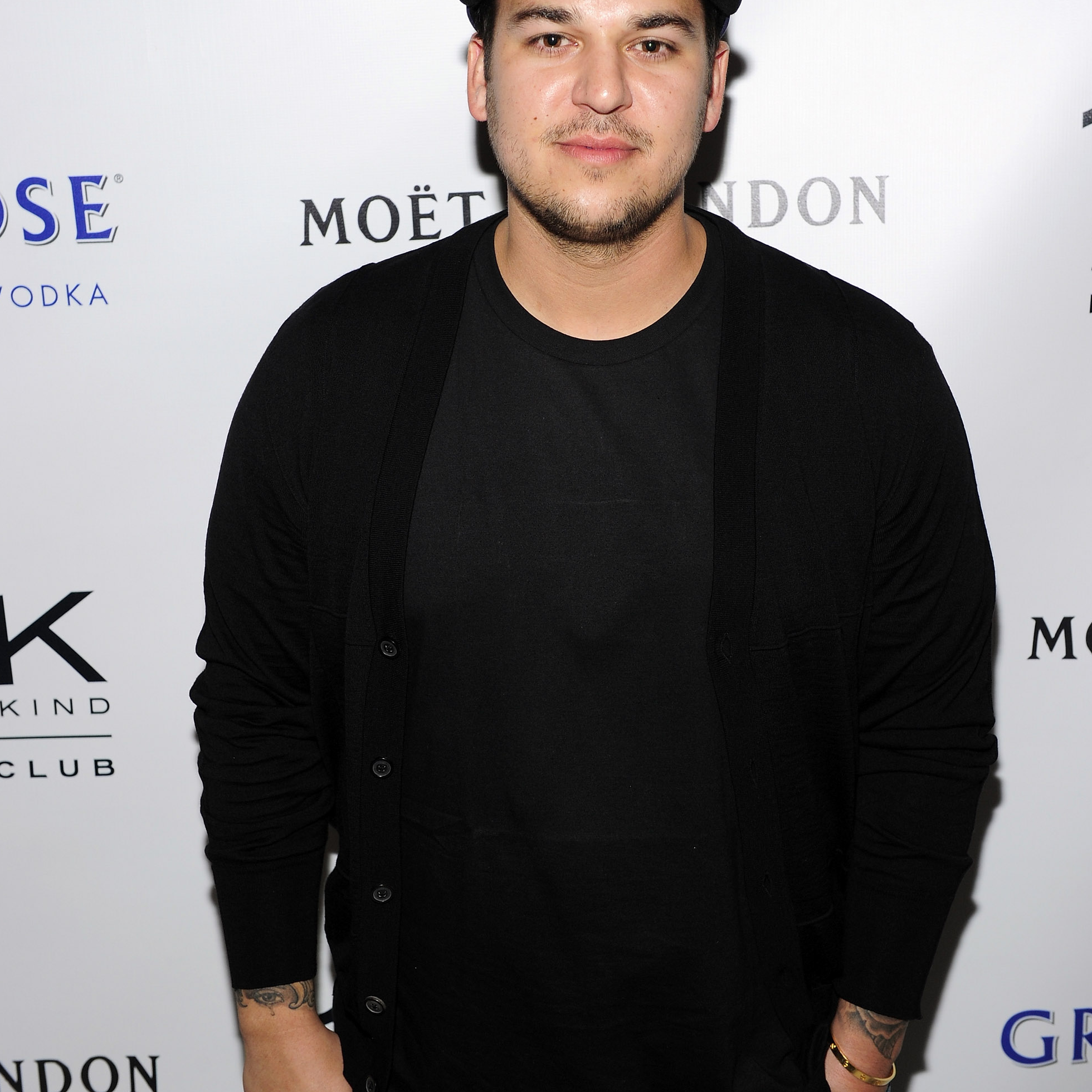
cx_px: 550
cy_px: 477
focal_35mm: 52
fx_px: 1856
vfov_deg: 32.7
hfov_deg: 32.8
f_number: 5.6
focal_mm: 40
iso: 640
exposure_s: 1/160
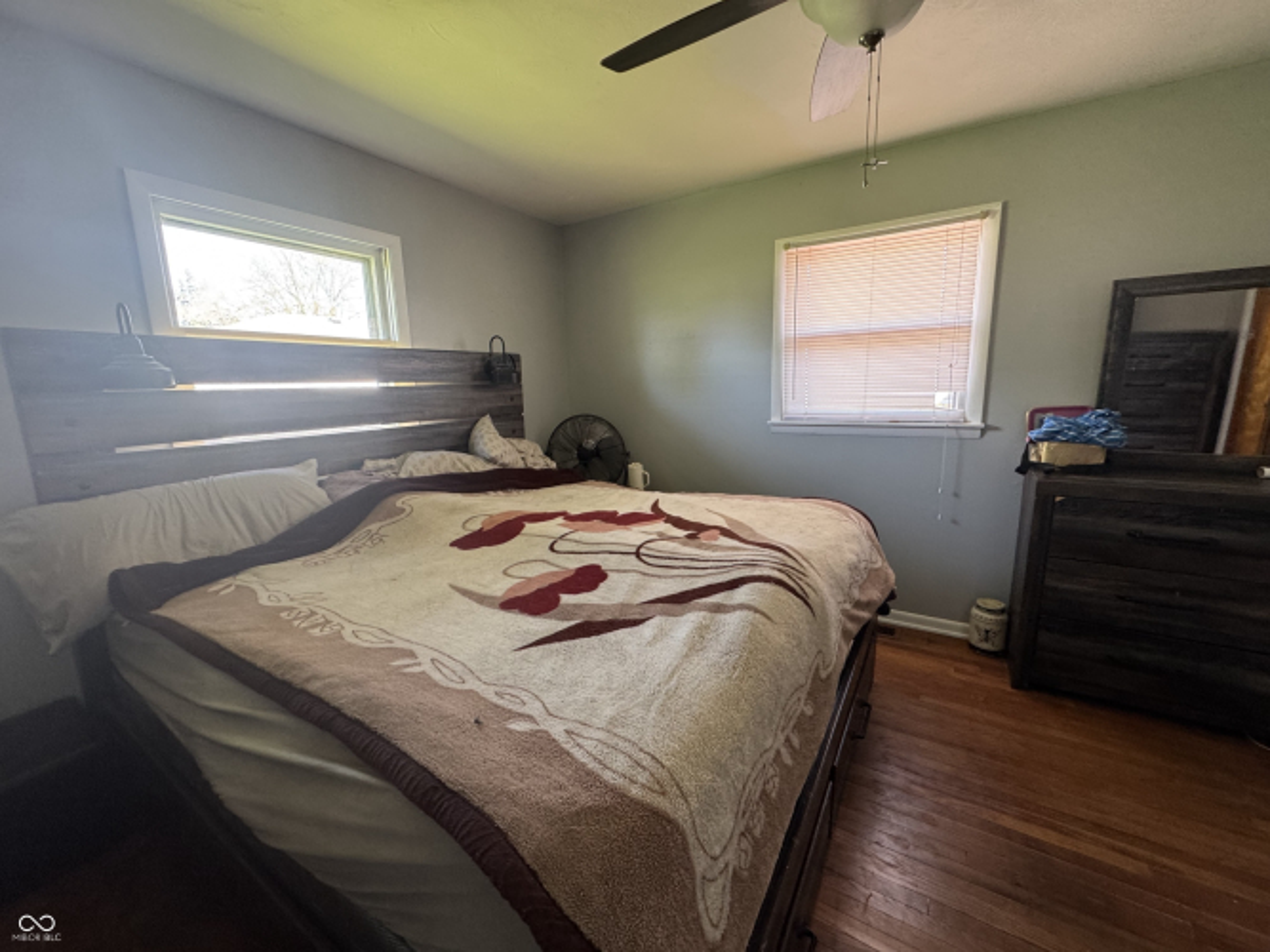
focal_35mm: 14
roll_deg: +1.2
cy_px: 476
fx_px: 514
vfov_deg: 85.7
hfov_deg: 102.1
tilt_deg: -10.3
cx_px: 635
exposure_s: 1/47
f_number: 2.2
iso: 250
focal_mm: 2.22
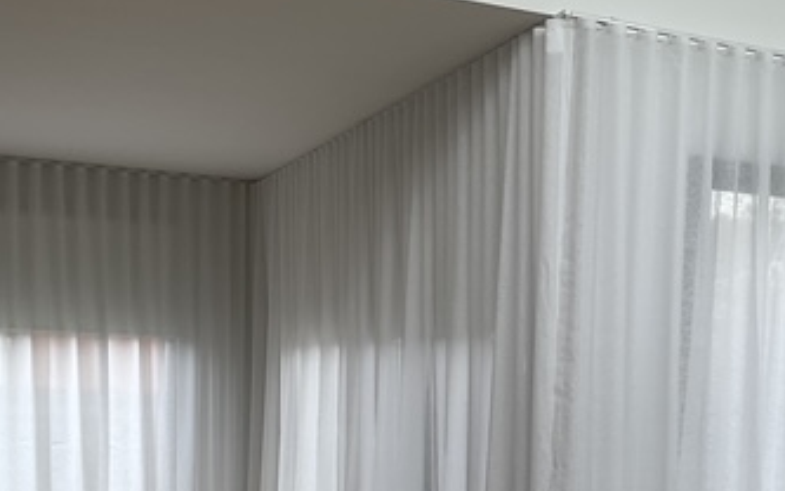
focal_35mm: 59
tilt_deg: -5.7
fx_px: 1262
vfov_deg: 21.1
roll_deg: -0.9
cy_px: 508
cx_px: 542
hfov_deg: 34.1
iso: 16
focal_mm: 3
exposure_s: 1/540
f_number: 1.8
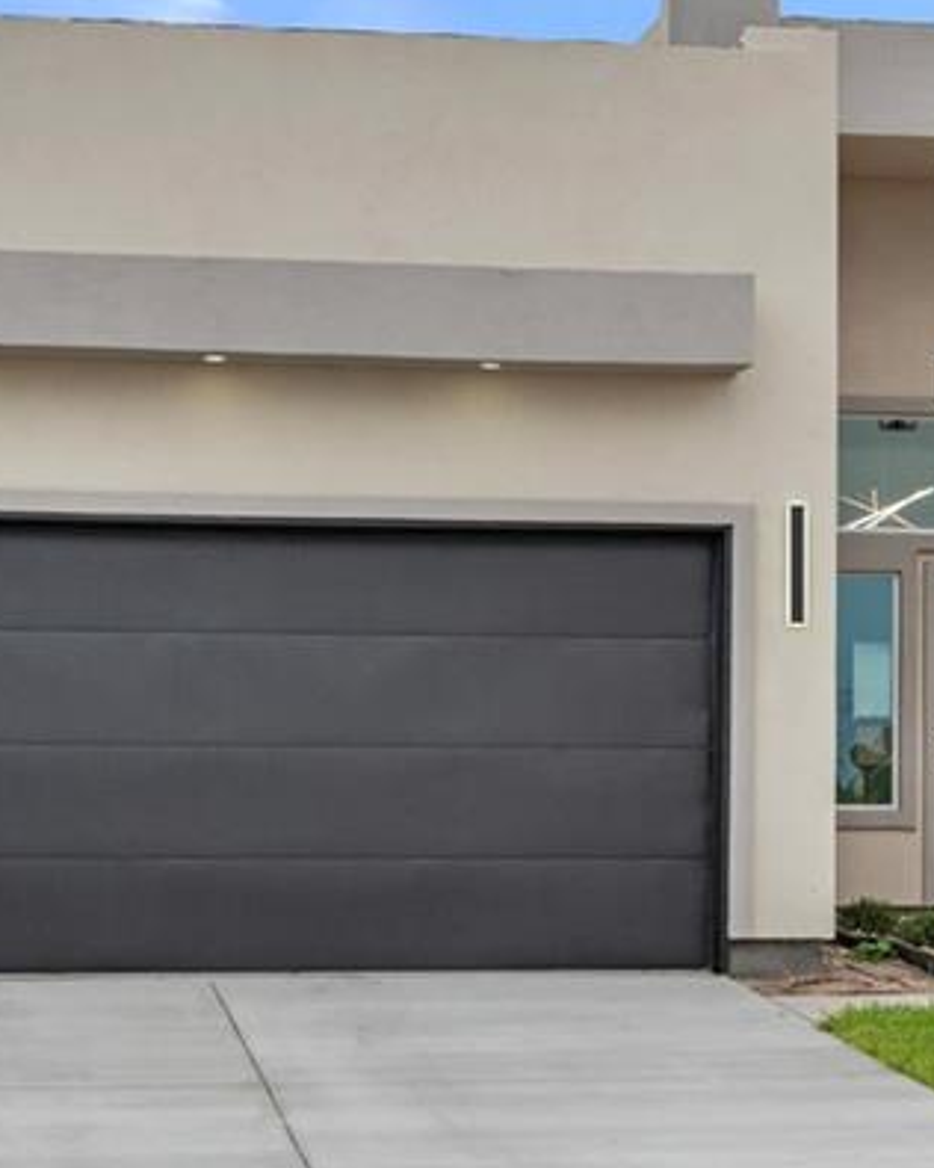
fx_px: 3697
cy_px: 766
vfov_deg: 17.9
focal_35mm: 107
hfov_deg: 14.3
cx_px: 831
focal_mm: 44
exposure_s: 1/250
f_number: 5.6
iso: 100
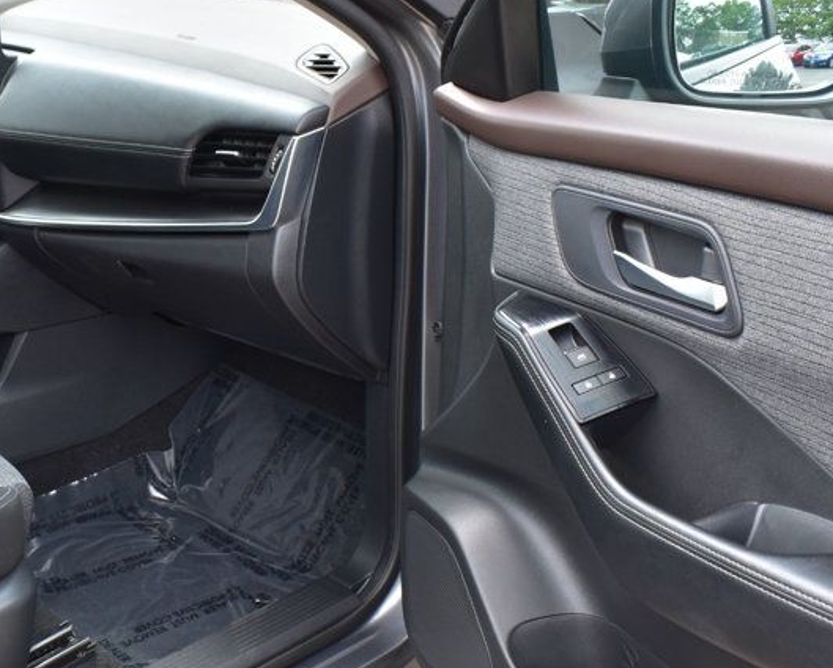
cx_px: 187
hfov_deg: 36.9
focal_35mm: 49
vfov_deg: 30.9
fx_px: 1209
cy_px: 328
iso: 400
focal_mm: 18
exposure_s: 1/80
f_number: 8
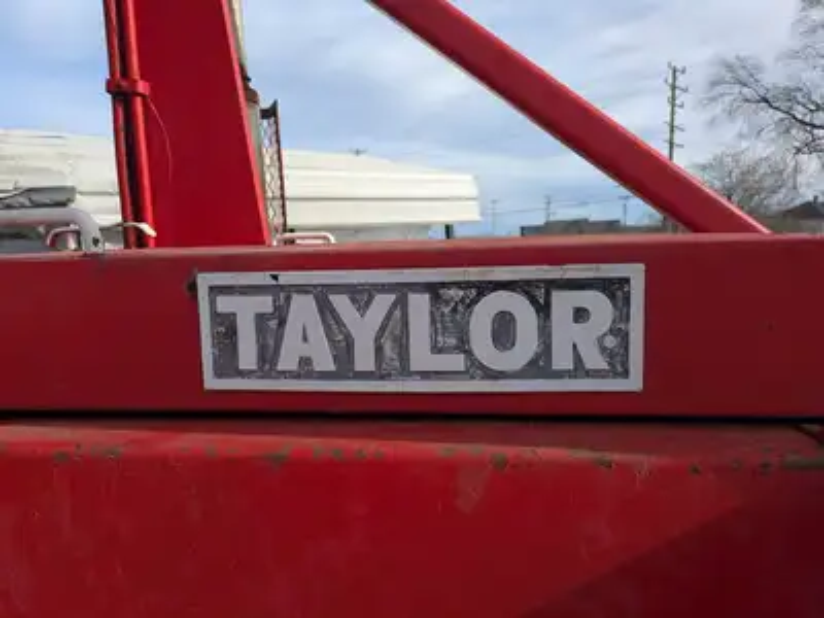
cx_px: 412
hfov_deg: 69.4
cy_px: 309
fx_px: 595
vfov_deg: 54.9
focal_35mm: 25
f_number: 1.9
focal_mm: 5.4
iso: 46
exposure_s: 1/1919
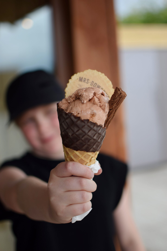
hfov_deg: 25.8
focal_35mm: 52
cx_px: 84
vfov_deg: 37.9
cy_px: 126
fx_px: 365
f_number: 1.8
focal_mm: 35
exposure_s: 1/800
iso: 100
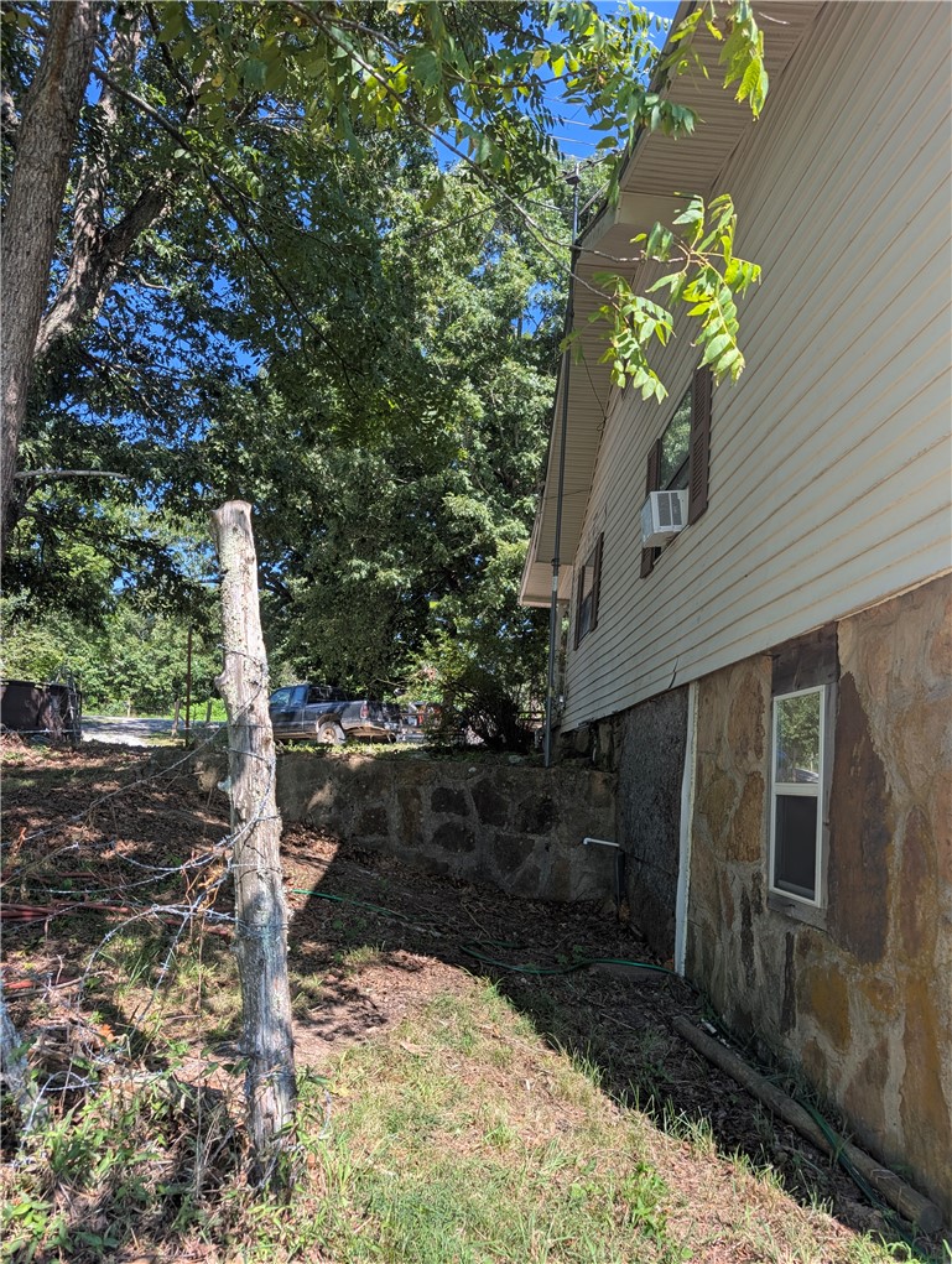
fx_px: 878
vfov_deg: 71.5
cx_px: 476
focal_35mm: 24
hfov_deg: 56.9
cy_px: 632
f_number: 1.68
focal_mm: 6.9
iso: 21
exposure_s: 1/415
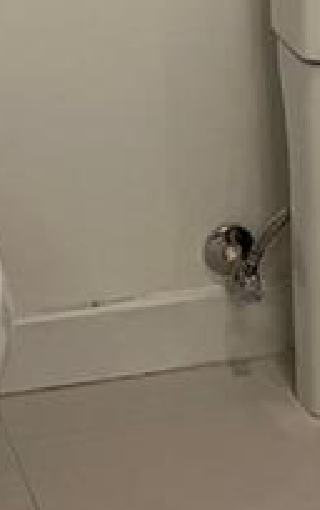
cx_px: 230
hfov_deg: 8.1
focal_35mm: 162
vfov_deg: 12.2
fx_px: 2254
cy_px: -312
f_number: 1.6
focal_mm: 4.2
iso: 100
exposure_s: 1/120
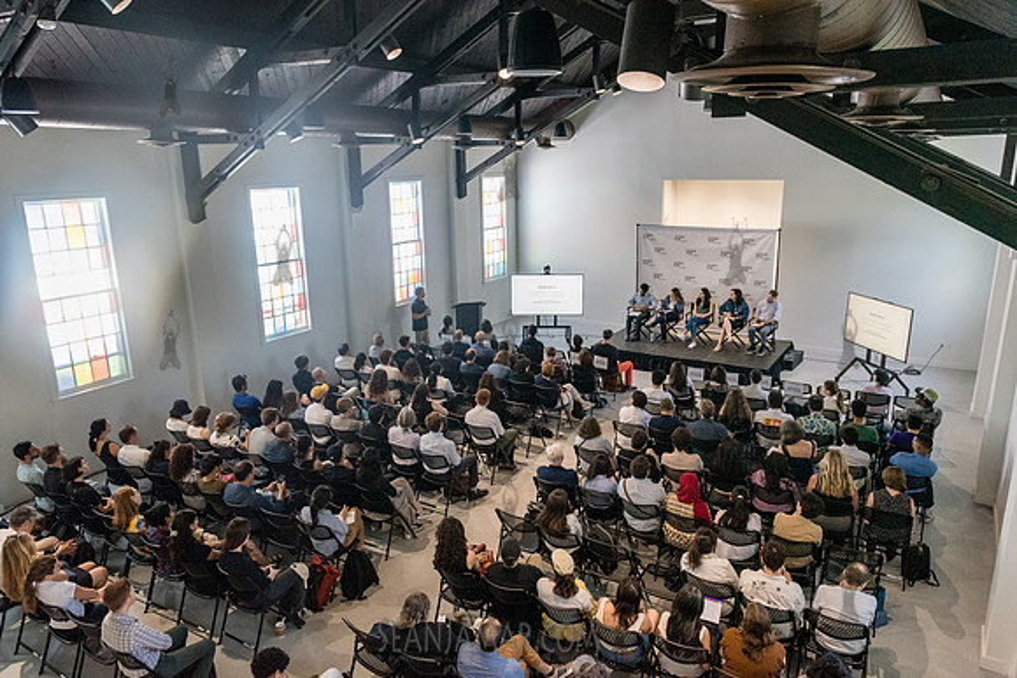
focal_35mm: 25
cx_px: 508
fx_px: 697
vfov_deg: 51.9
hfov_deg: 72.2
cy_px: 339
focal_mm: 24
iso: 4000
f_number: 4
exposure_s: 1/400
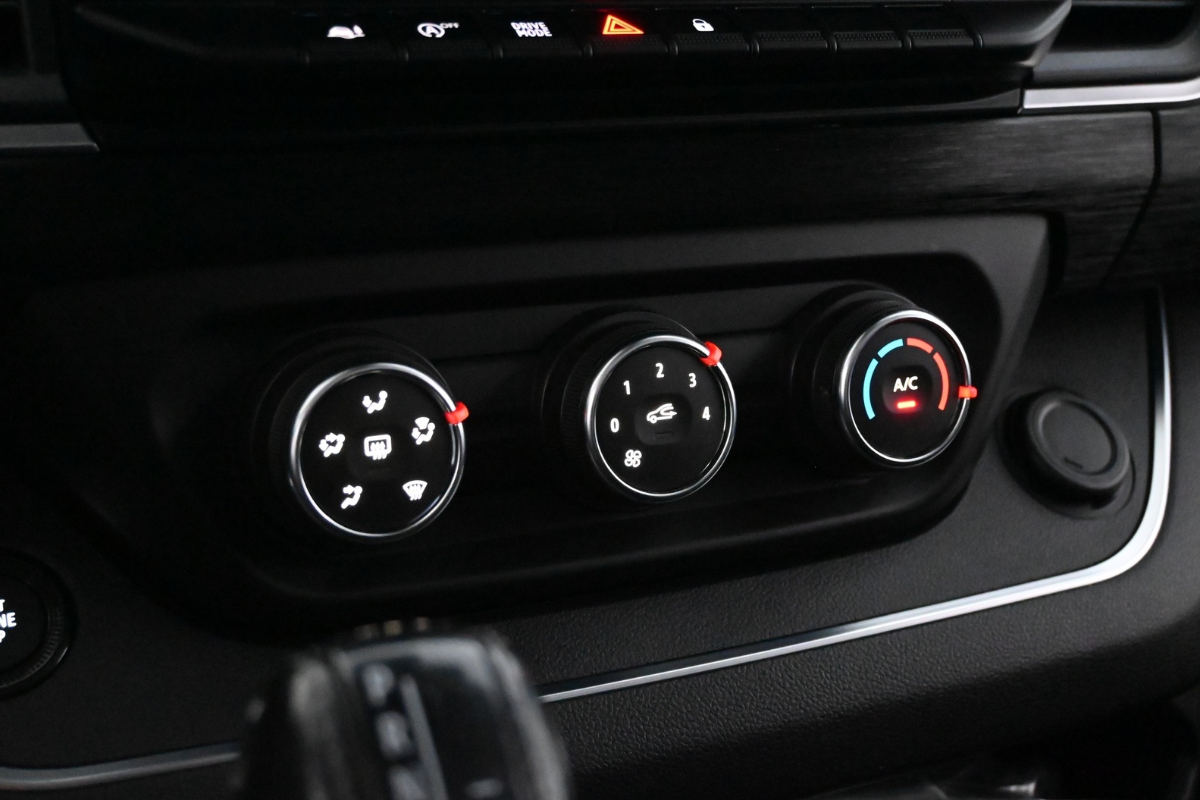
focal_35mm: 45
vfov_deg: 30.2
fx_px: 1483
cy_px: 399
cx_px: 594
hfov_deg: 44.0
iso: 14400
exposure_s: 1/50
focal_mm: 29
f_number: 4.8
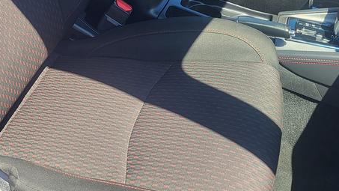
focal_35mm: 60
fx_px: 539
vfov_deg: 18.4
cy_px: -73
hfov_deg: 34.7
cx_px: 122
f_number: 1.8
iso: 40
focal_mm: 5.4
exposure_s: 1/276
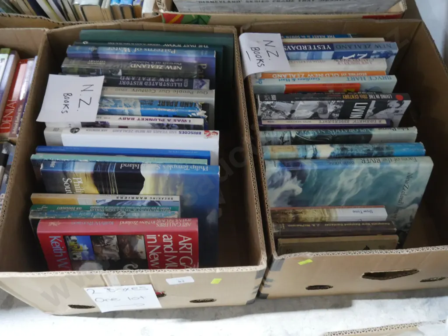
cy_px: 168
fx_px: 414
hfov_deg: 56.8
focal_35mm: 32
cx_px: 224
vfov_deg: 44.2
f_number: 3.6
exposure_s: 1/50
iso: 3200
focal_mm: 16
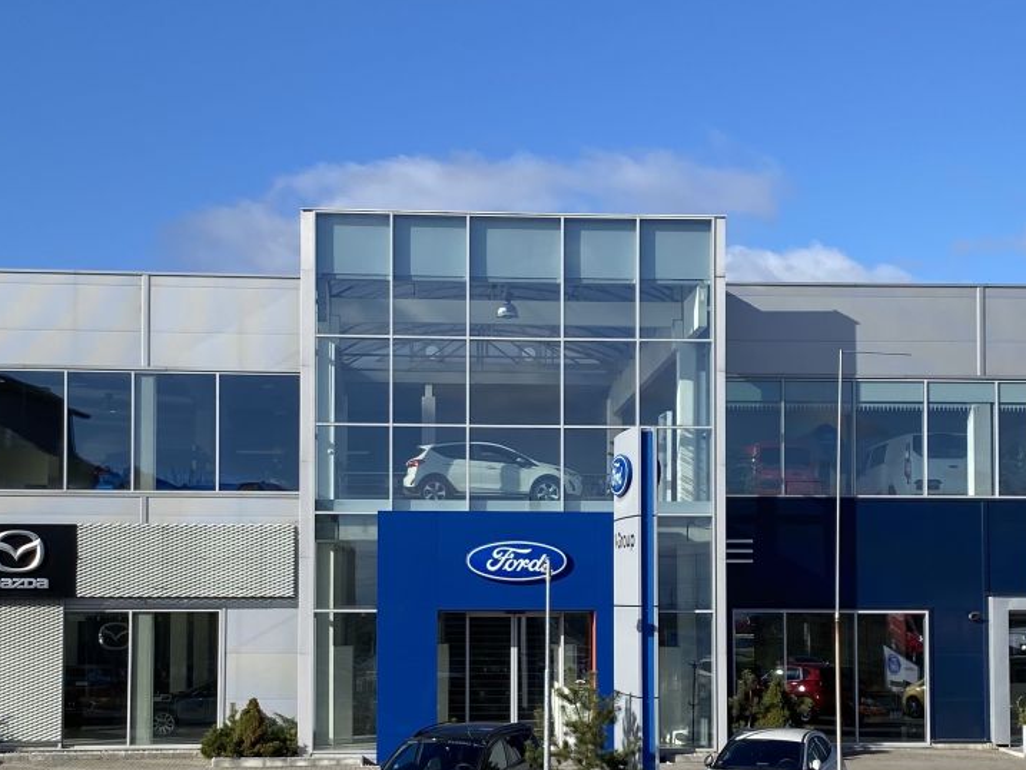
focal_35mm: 58
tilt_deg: +2.4
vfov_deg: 25.0
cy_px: 542
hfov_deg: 33.2
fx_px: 1719
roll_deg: -0.2
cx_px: 511
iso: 32
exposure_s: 1/2825
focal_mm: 4.25
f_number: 1.8
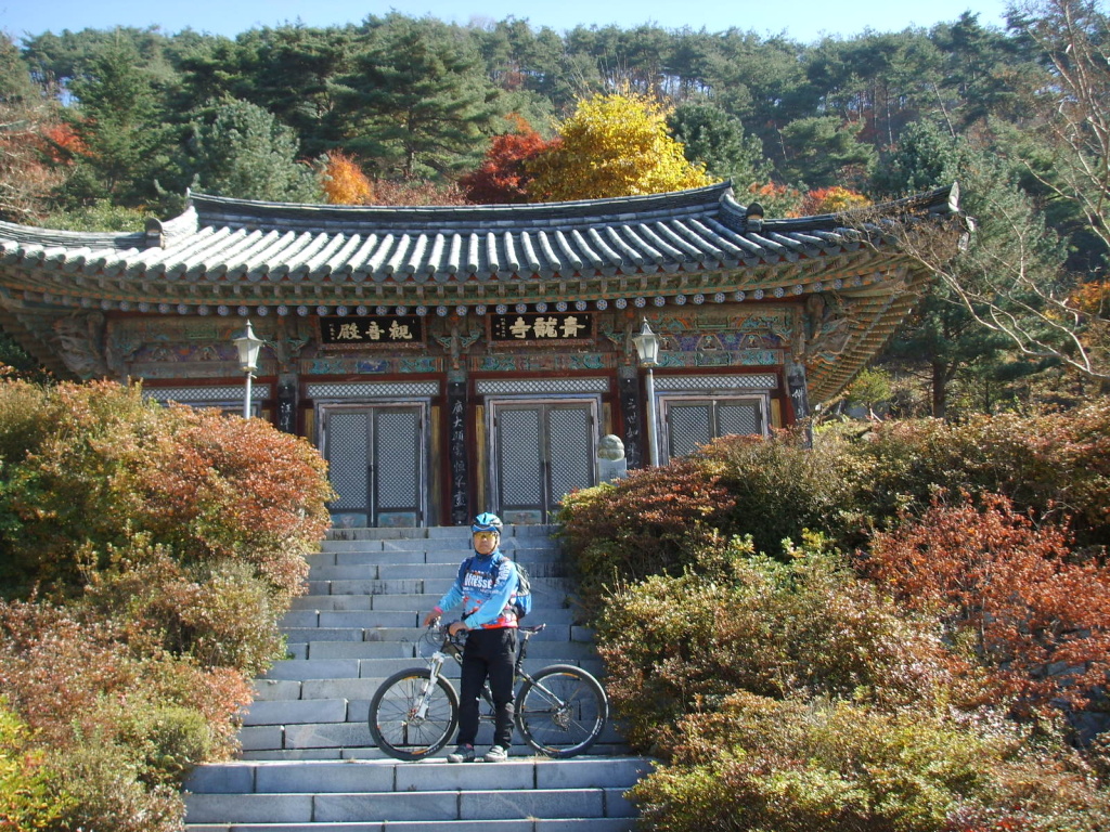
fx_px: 1251
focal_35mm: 39
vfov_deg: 36.8
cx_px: 555
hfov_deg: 47.9
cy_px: 416
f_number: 3.5
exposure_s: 1/180
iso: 50
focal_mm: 6.6
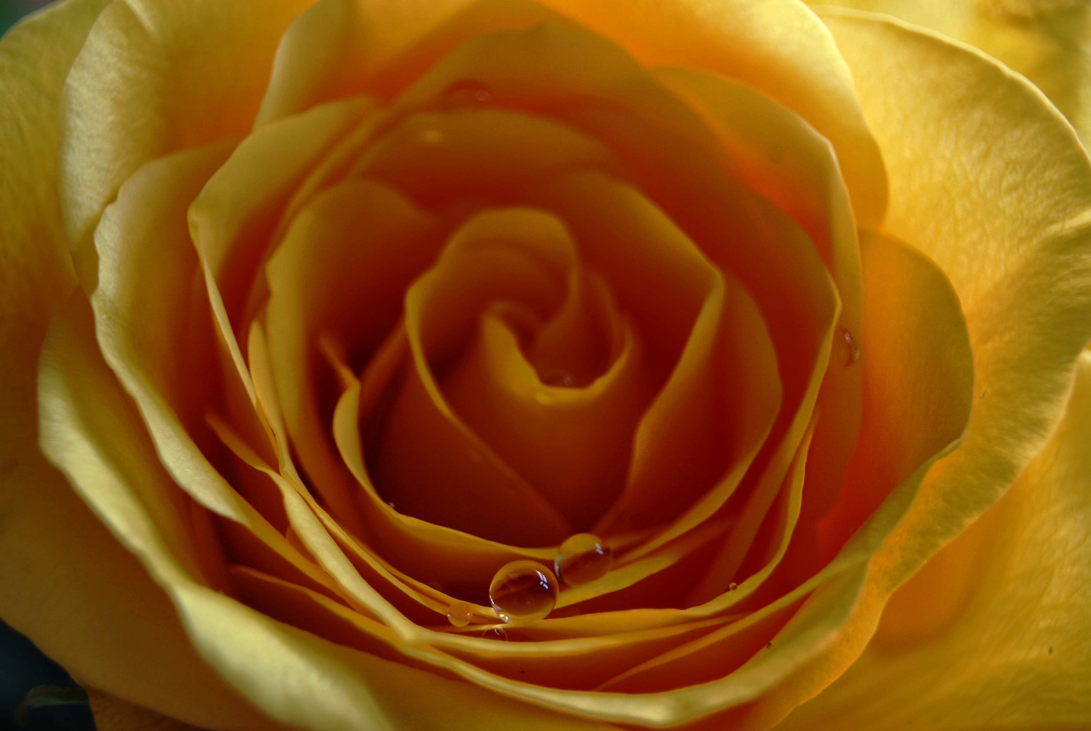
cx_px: 546
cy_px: 366
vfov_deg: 19.8
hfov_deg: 29.2
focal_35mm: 69
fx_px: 2094
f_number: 6.3
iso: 100
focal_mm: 46
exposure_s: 1/3
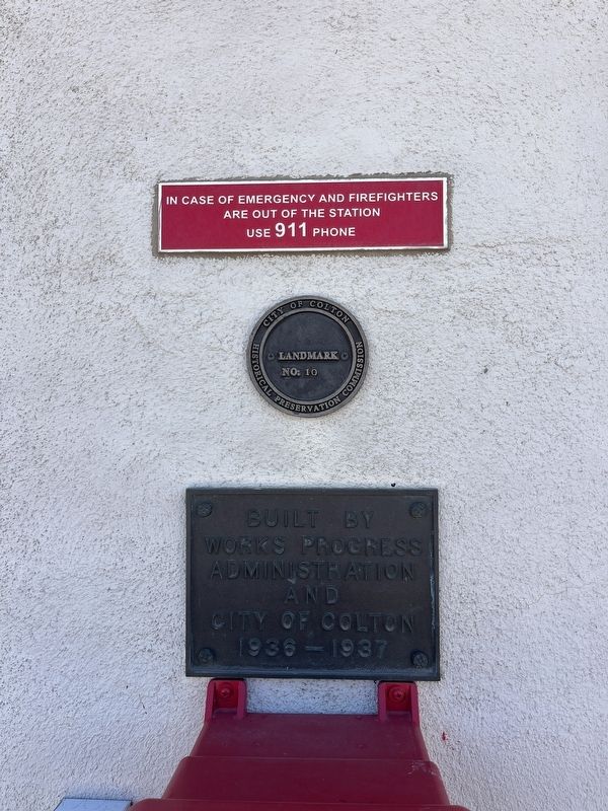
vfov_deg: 67.3
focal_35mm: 26
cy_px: 406
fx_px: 609
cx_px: 304
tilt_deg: +2.0
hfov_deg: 53.1
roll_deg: +0.0
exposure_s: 1/399
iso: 50
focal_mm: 5.1
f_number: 1.6
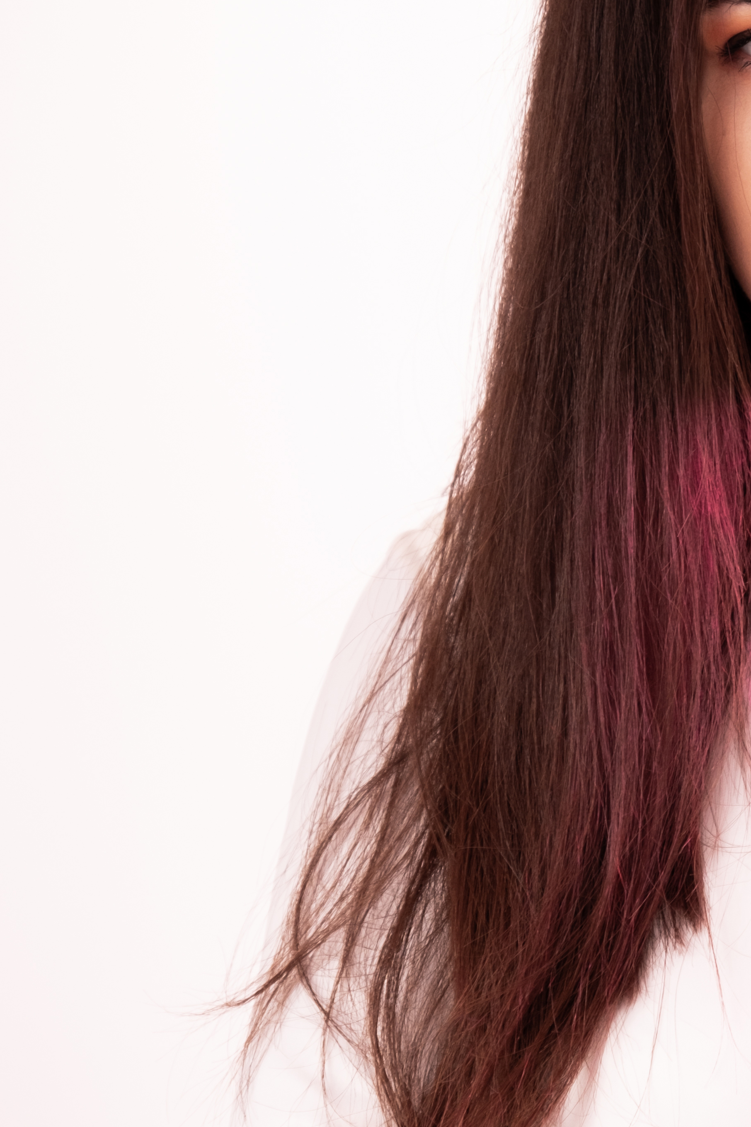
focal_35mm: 163
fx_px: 5100
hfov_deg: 8.3
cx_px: 862
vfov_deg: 12.6
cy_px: 495
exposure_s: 1/60
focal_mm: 47.6
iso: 160
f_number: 2.8
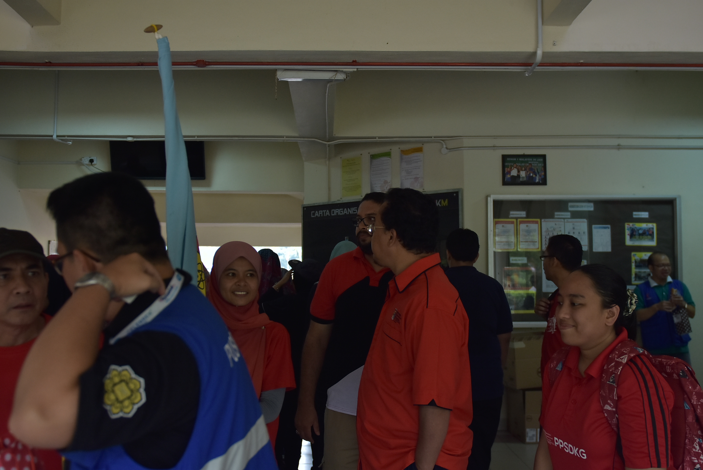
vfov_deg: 36.9
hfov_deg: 53.1
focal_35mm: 36
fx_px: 704
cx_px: 352
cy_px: 235
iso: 500
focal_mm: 24
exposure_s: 1/200
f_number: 2.8
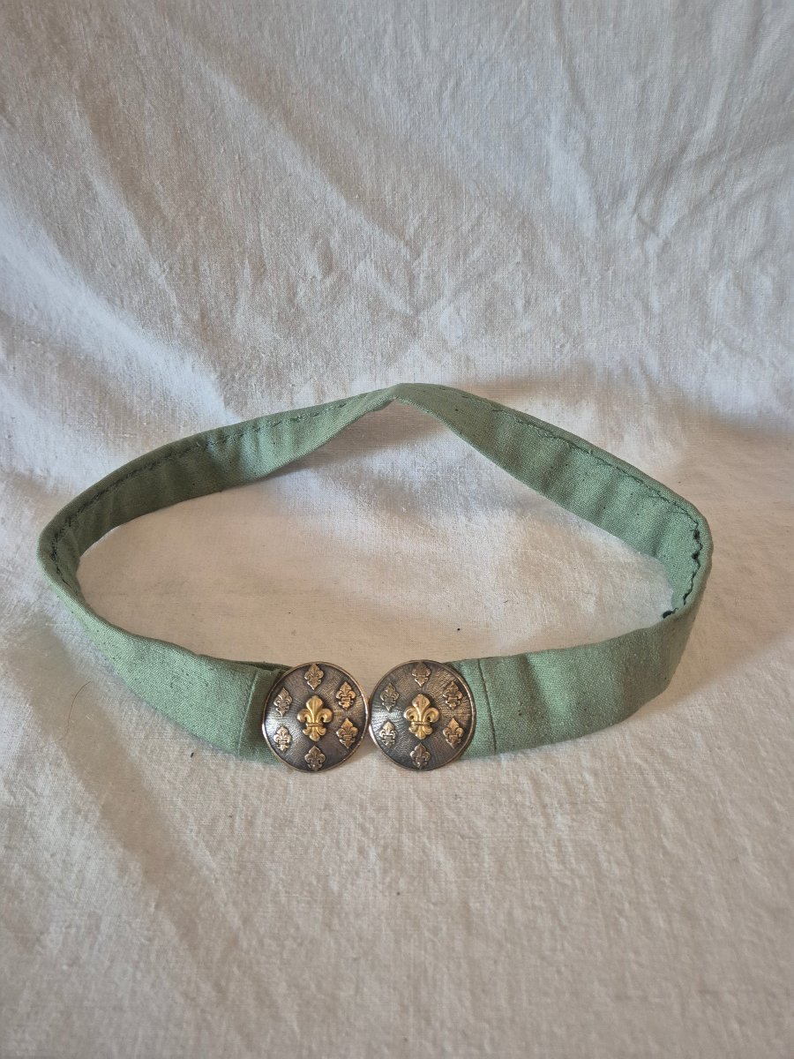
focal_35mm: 23
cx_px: 397
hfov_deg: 58.9
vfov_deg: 73.9
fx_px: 703
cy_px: 530
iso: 640
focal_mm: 5.4
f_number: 1.8
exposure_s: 1/100
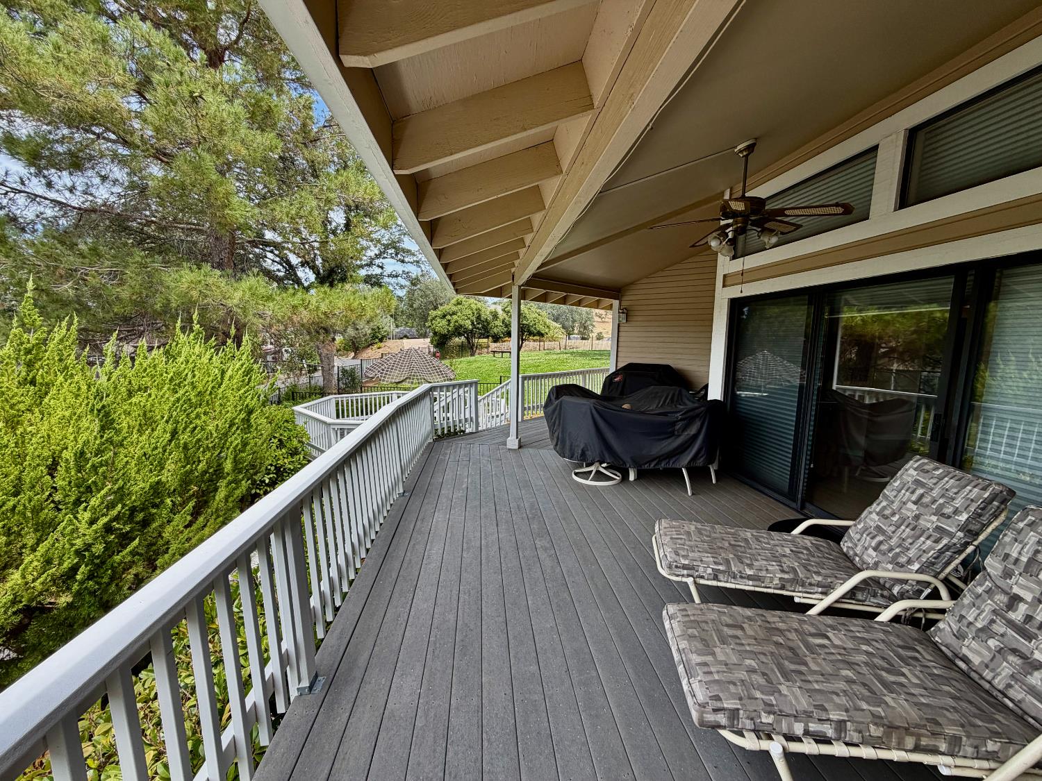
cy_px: 390
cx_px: 521
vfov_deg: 85.7
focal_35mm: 14
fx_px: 421
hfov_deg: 102.1
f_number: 2.2
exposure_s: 1/502
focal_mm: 2.22
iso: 64
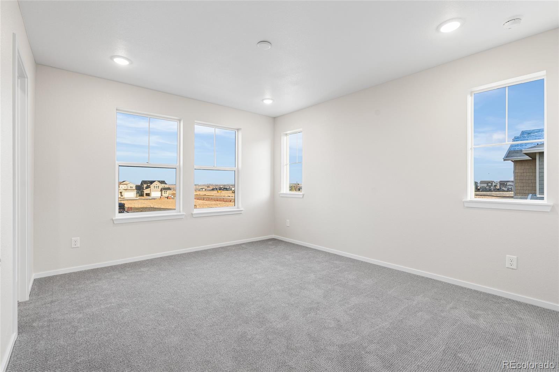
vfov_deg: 73.7
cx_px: 280
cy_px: 186
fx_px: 248
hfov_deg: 96.7
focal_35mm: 16
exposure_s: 1/4
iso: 100
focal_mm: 16
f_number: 8
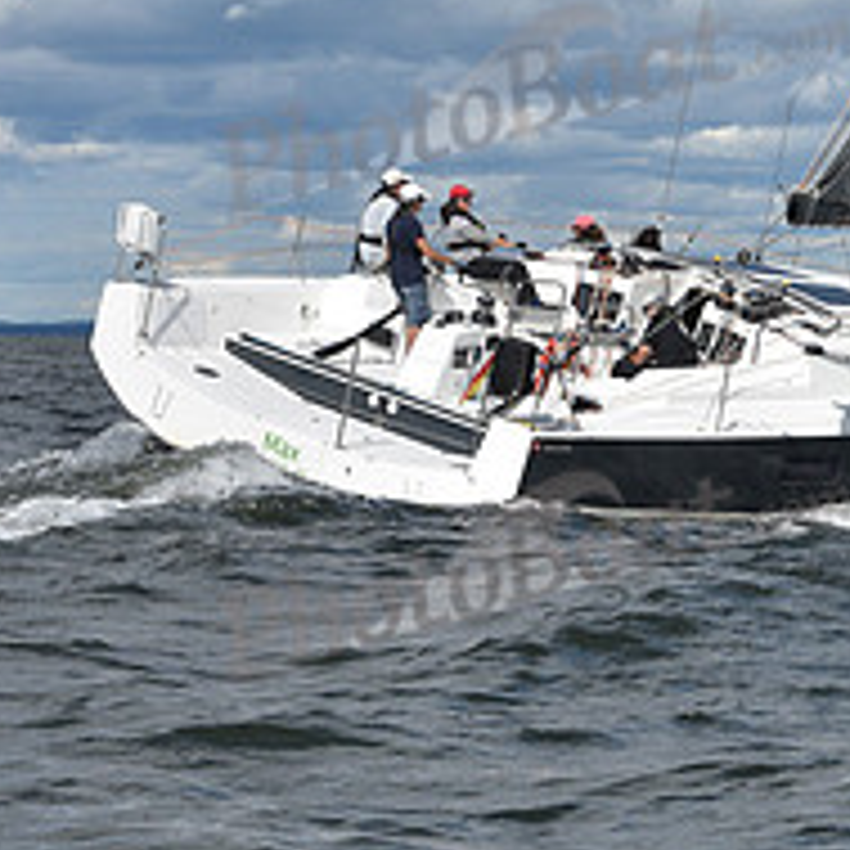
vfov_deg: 9.5
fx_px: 5084
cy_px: 268
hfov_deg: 9.4
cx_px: 1088
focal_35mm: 183
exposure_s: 1/640
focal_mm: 70
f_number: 13
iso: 250
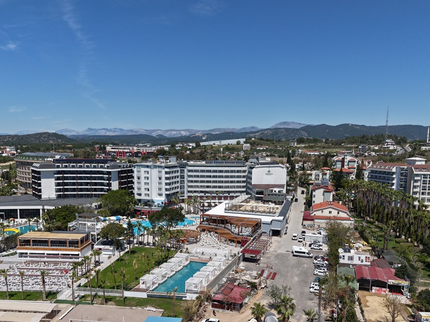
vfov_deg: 42.6
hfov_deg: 55.4
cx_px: 220
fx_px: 410
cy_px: 200
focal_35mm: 33
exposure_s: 1/5000
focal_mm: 8.67
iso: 110
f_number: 1.8
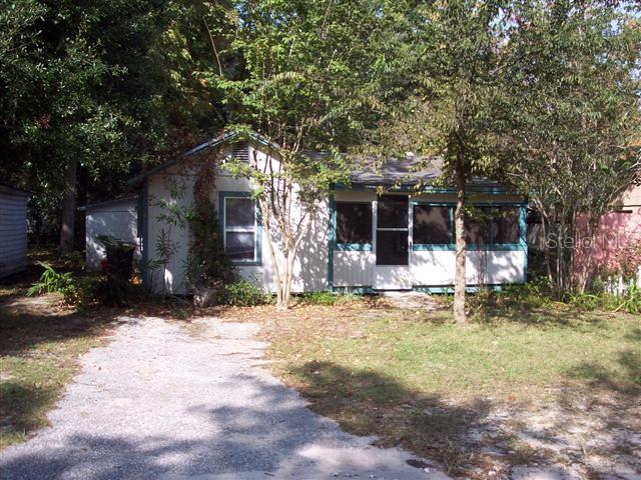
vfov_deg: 36.8
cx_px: 320
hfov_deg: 47.9
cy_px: 240
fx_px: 722
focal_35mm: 39
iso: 100
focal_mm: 8
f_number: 3.4
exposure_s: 1/500
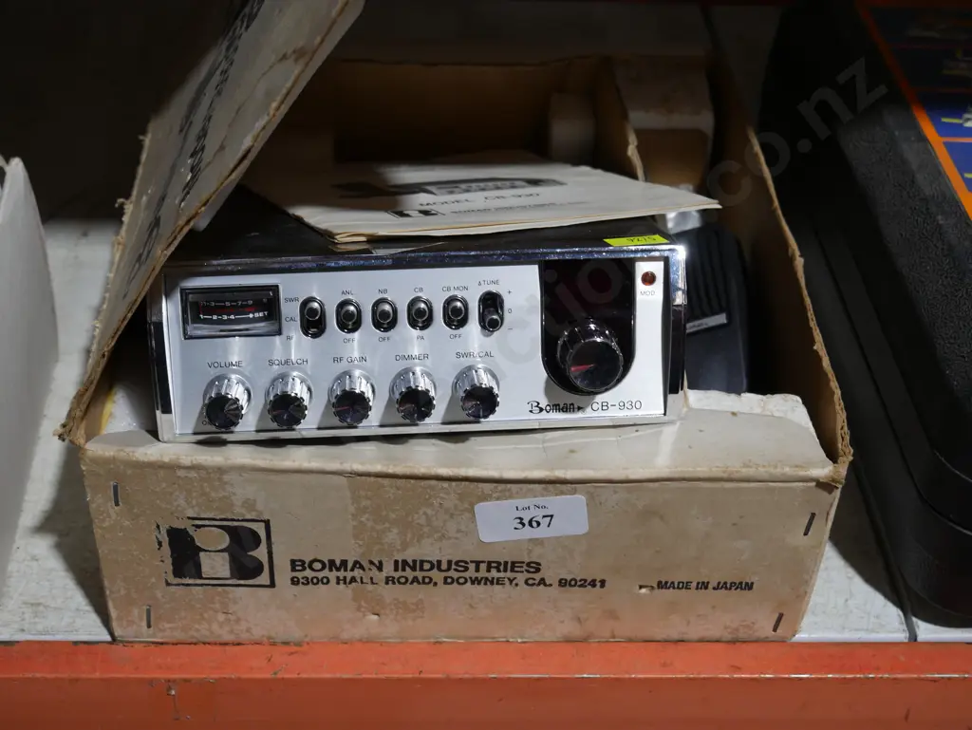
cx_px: 486
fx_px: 1461
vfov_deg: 28.1
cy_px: 365
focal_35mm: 52
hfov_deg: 36.8
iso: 500
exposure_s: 1/60
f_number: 5.3
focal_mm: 26
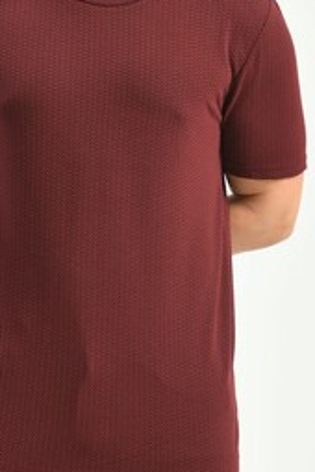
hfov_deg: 4.8
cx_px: 61
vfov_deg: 7.2
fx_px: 3753
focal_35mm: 286
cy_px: 180
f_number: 5.6
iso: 100
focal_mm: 135
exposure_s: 1/160
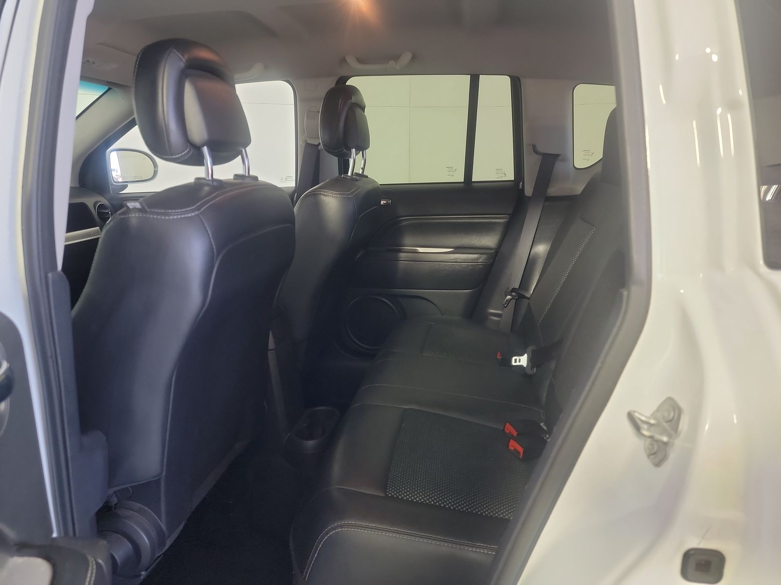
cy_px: 292
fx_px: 541
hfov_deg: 71.6
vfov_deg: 56.8
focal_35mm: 24
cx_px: 390
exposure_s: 1/59
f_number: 1.8
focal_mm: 6.7
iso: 248
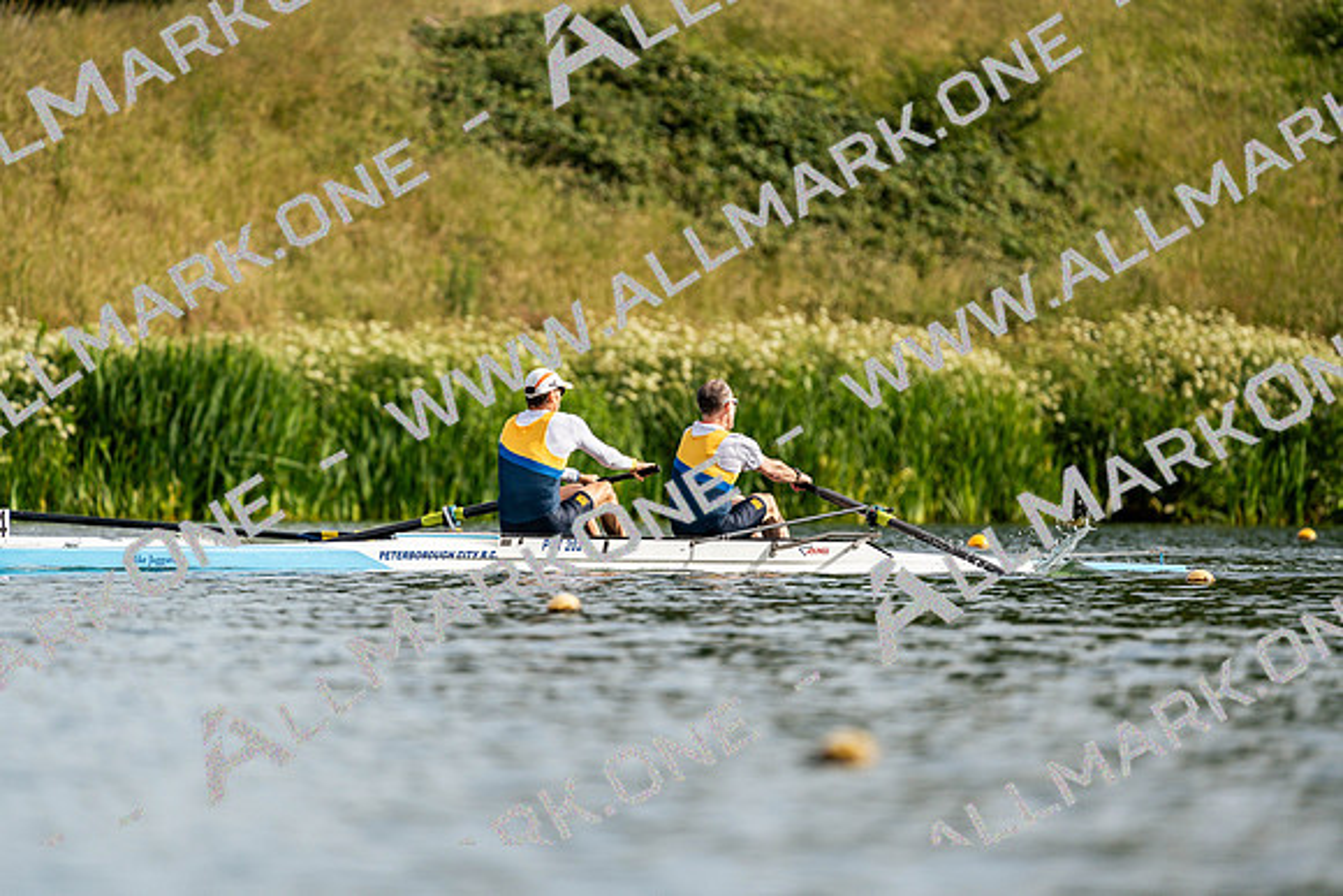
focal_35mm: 600
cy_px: 448
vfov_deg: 2.3
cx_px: 672
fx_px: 22388
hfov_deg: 3.4
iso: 250
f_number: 6.3
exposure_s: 1/2000
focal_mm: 600
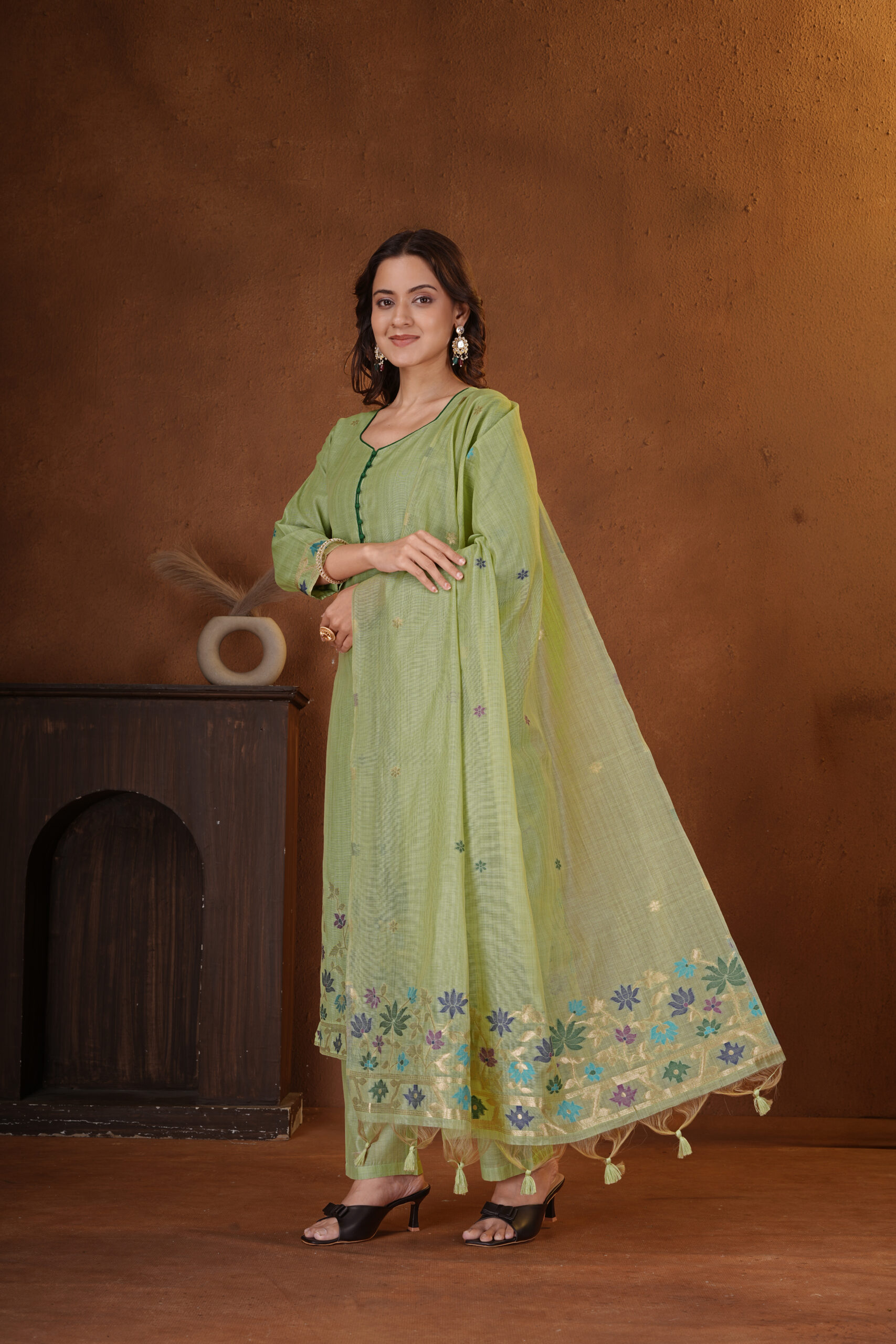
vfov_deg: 39.6
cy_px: 672
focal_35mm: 50
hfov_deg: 27.0
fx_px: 1866
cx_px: 448
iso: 64
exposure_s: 1/160
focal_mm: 50
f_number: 8
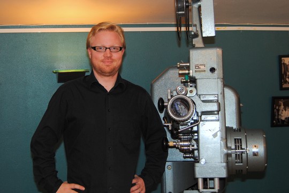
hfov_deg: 49.6
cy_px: 96
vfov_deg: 34.2
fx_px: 313
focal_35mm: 39
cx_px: 144
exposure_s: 1/60
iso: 200
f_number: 4
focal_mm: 26
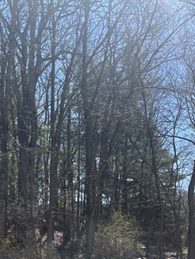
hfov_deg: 24.1
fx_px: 457
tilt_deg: -4.0
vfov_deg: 29.5
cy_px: 261
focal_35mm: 61
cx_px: 107
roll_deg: -0.1
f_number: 1.6
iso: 50
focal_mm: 5.1
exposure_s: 1/1957
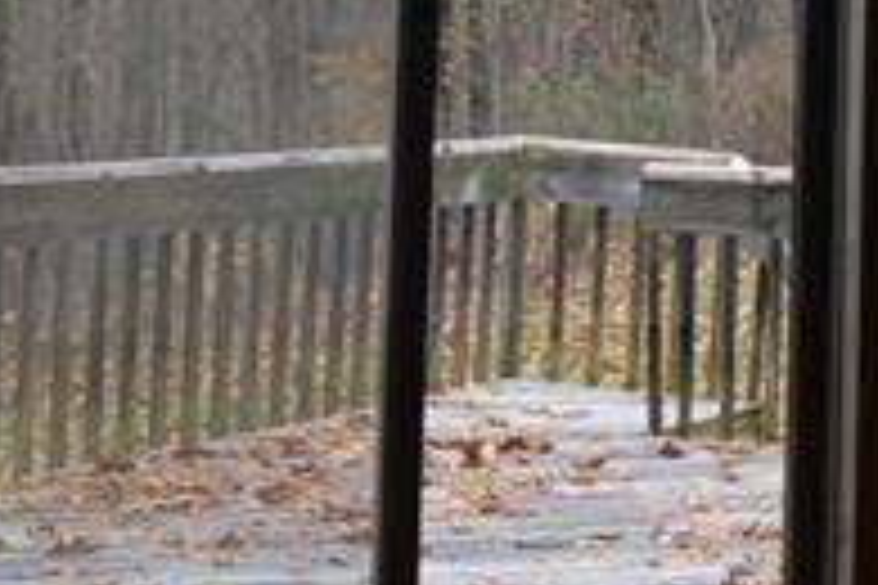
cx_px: 815
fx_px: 4804
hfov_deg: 10.4
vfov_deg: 6.8
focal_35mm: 197
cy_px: -362
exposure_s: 1/125
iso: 400
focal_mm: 32
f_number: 5.6
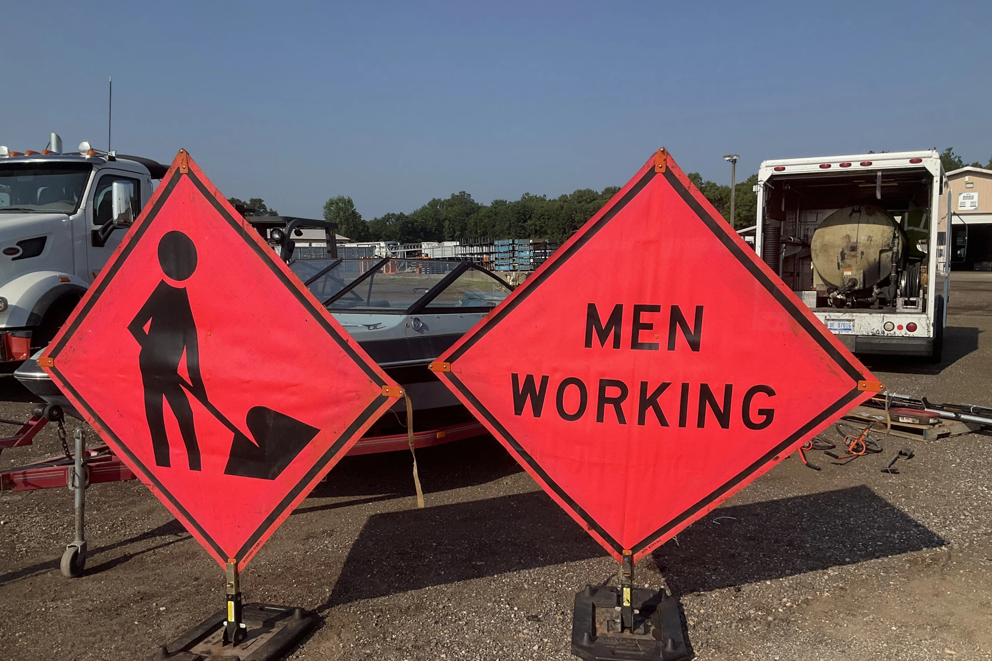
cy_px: 352
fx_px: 854
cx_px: 486
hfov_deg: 60.3
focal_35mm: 31
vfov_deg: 42.3
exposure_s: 1/1984
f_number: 1.8
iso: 25
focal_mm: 3
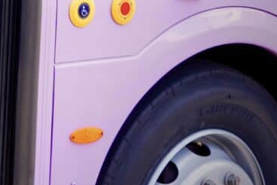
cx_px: -198
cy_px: -108
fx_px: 923
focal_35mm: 120
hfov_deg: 15.1
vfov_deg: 10.9
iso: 250
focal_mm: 34
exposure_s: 1/250
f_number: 4
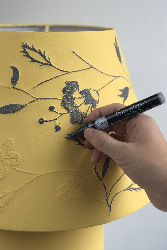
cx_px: 91
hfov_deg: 22.6
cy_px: 125
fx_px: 417
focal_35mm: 60
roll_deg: -1.7
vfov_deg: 33.4
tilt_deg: -15.6
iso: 20
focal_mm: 6.6
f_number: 2.8
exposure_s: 1/60
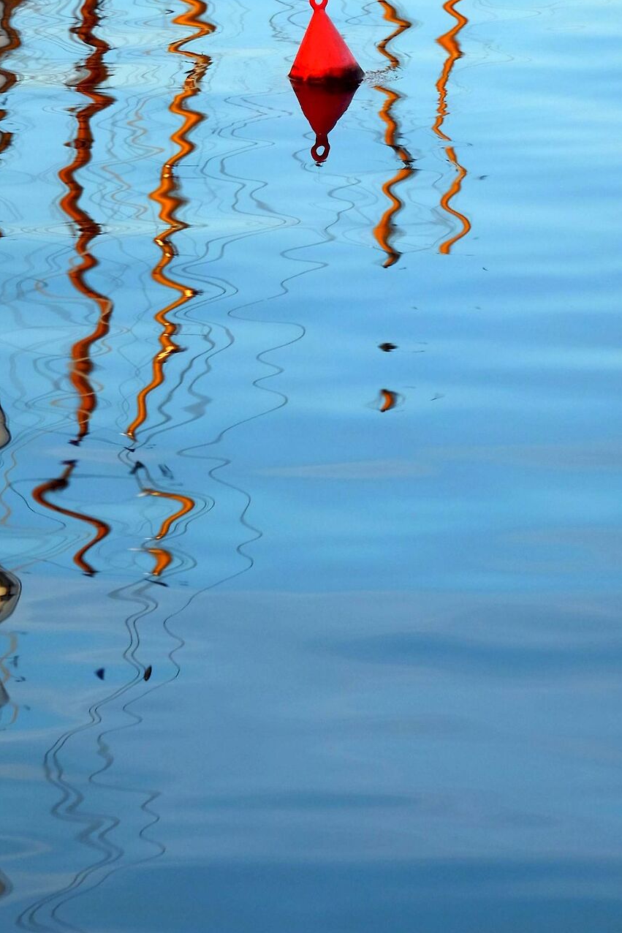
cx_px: 232
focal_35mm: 269
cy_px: 489
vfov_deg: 7.7
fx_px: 6969
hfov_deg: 5.1
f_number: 5.4
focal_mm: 95.4
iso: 200
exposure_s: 1/110
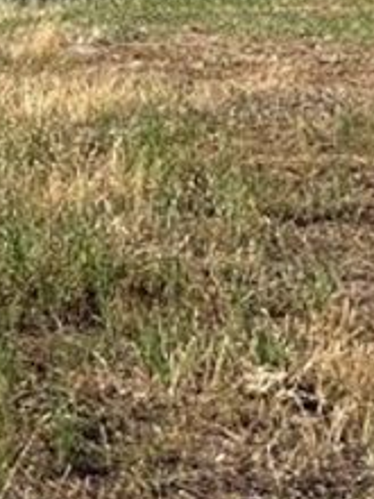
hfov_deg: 11.8
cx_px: -653
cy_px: -137
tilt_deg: -8.4
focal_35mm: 87
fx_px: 1253
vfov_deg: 20.7
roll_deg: +3.3
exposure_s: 1/2882
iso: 50
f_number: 2.2
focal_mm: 2.22
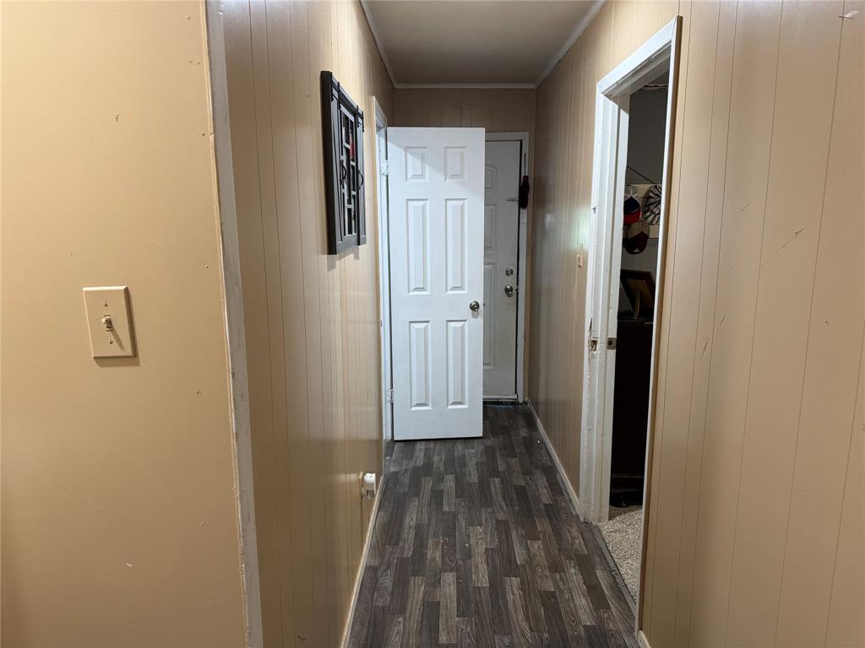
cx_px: 432
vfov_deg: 56.8
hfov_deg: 71.6
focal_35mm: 24
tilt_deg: -10.9
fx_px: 600
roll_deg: +0.0
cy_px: 324
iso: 200
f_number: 1.78
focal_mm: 6.76
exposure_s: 1/60
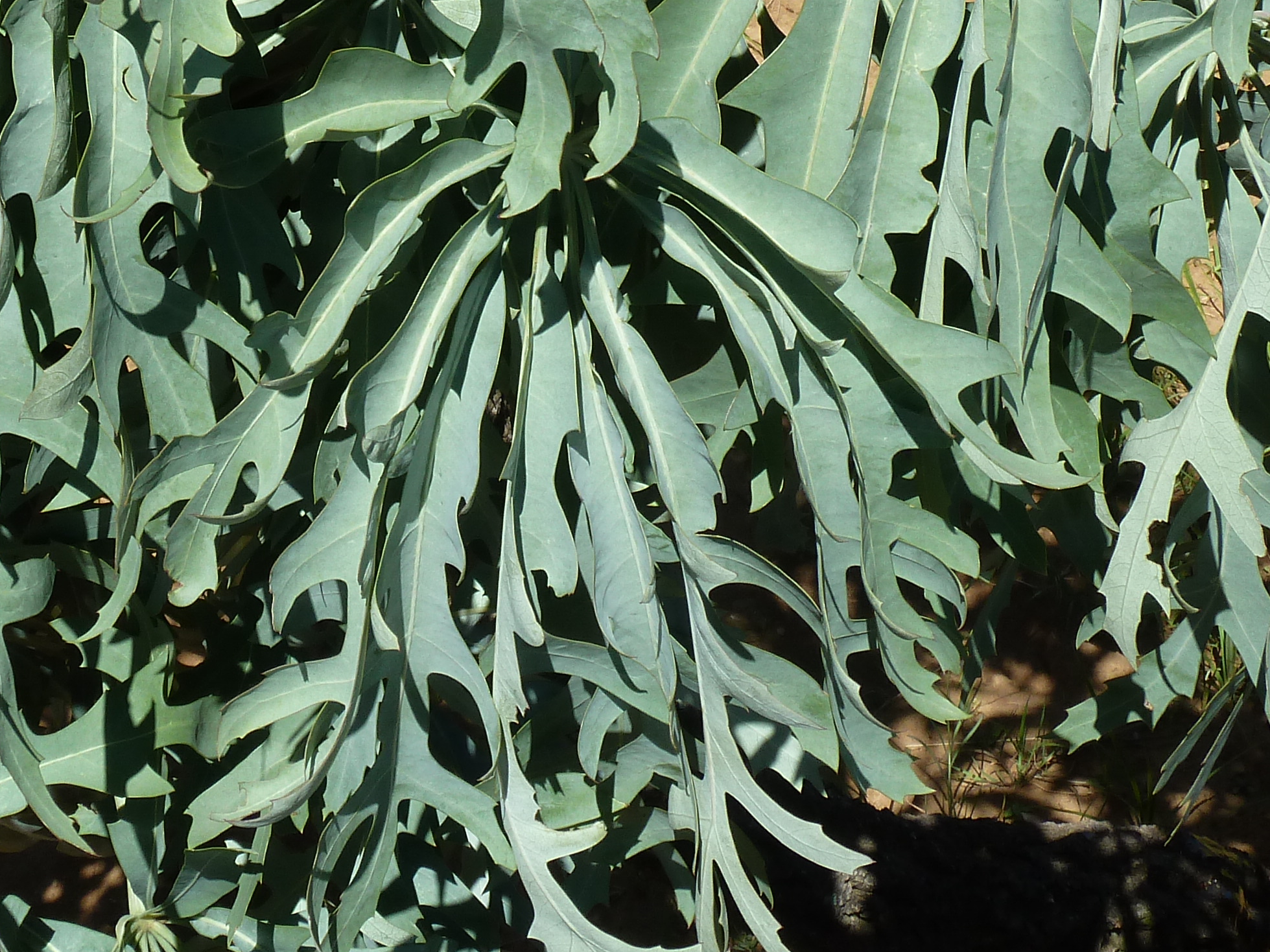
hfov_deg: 20.0
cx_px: 471
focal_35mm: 98
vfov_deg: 15.0
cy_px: 179
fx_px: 3595
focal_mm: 7.9
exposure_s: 1/400
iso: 80
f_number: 4.5
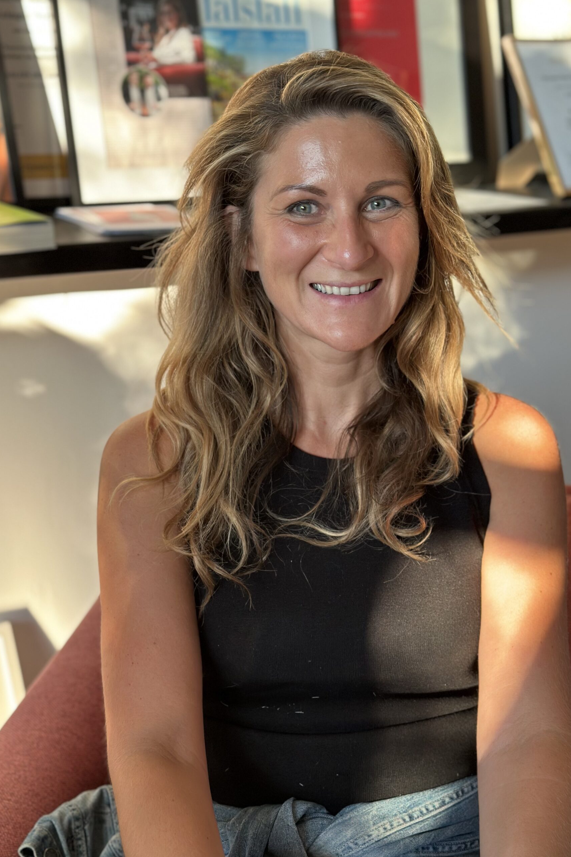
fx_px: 1189
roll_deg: +0.5
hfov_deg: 27.0
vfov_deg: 39.6
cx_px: 315
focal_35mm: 50
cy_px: 428
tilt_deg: -16.9
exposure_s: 1/89
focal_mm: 6.86
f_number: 1.78
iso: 125
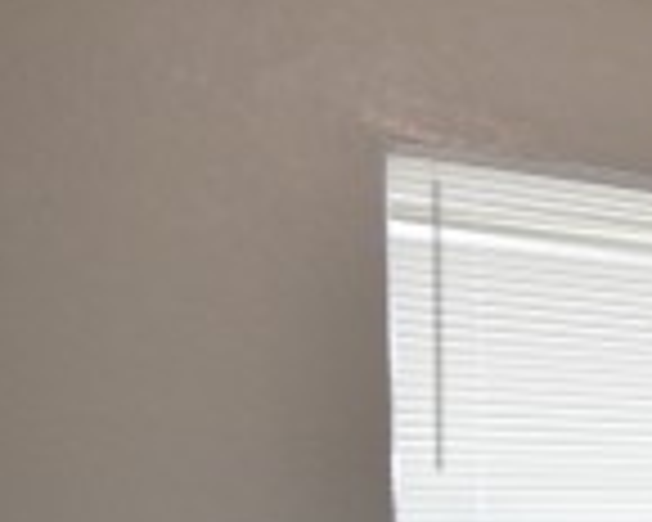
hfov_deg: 16.3
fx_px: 1351
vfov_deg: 21.0
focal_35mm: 70
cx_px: 1466
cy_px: 549
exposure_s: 1/60
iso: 800
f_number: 3.5
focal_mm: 10
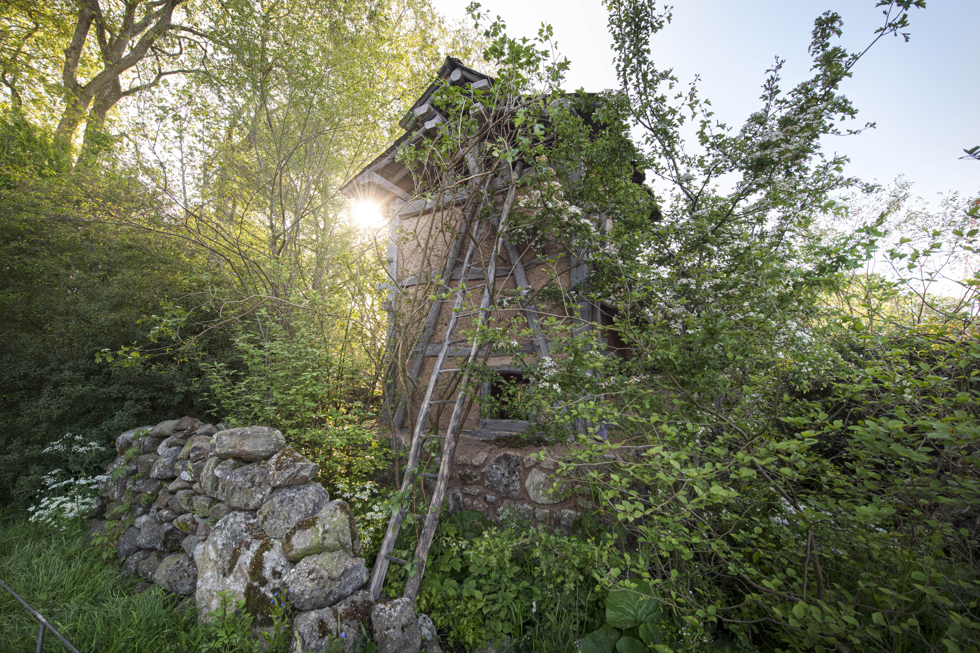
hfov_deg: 100.4
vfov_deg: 77.3
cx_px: 490
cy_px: 326
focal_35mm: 15
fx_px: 408
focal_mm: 15
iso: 1000
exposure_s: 1/200
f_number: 7.1
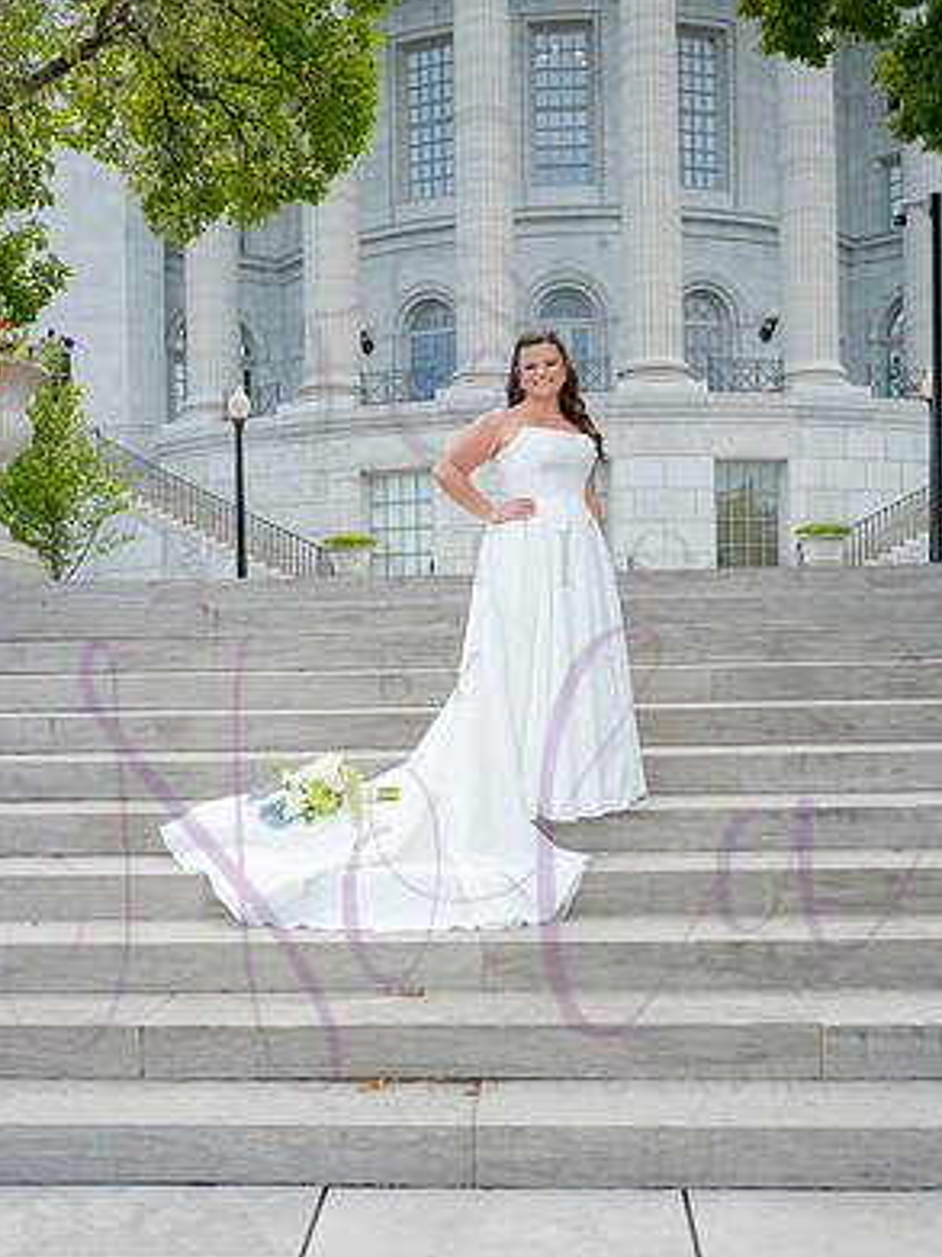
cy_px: 680
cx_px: 439
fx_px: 1488
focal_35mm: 41
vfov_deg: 45.7
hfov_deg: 35.1
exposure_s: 1/320
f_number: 14
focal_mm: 24
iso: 900
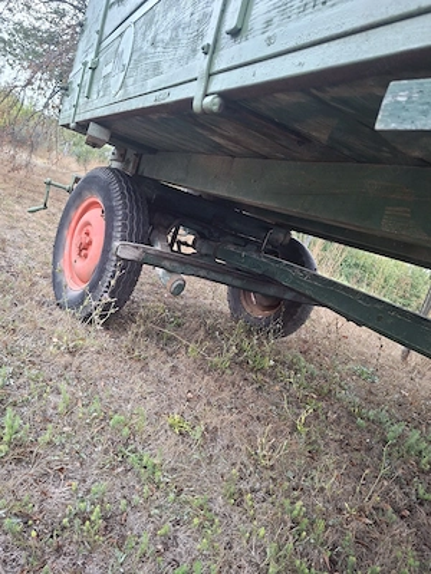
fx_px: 382
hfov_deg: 58.9
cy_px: 287
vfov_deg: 73.9
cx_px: 216
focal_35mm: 23
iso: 320
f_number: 1.8
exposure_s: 1/50
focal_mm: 5.54
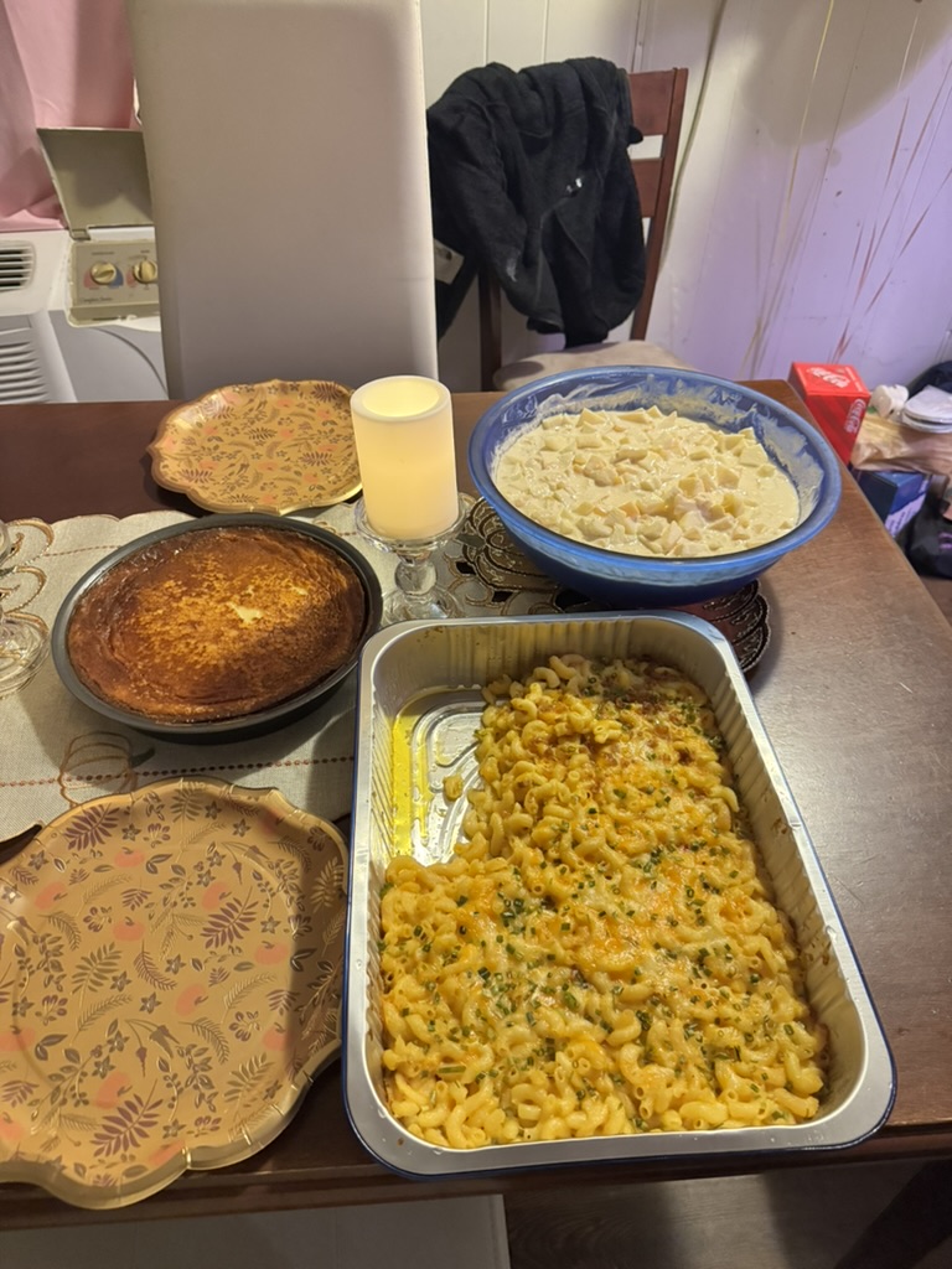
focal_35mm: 24
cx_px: 476
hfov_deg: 56.8
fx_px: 880
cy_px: 634
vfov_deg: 71.6
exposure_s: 1/60
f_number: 1.78
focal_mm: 6.76
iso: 800
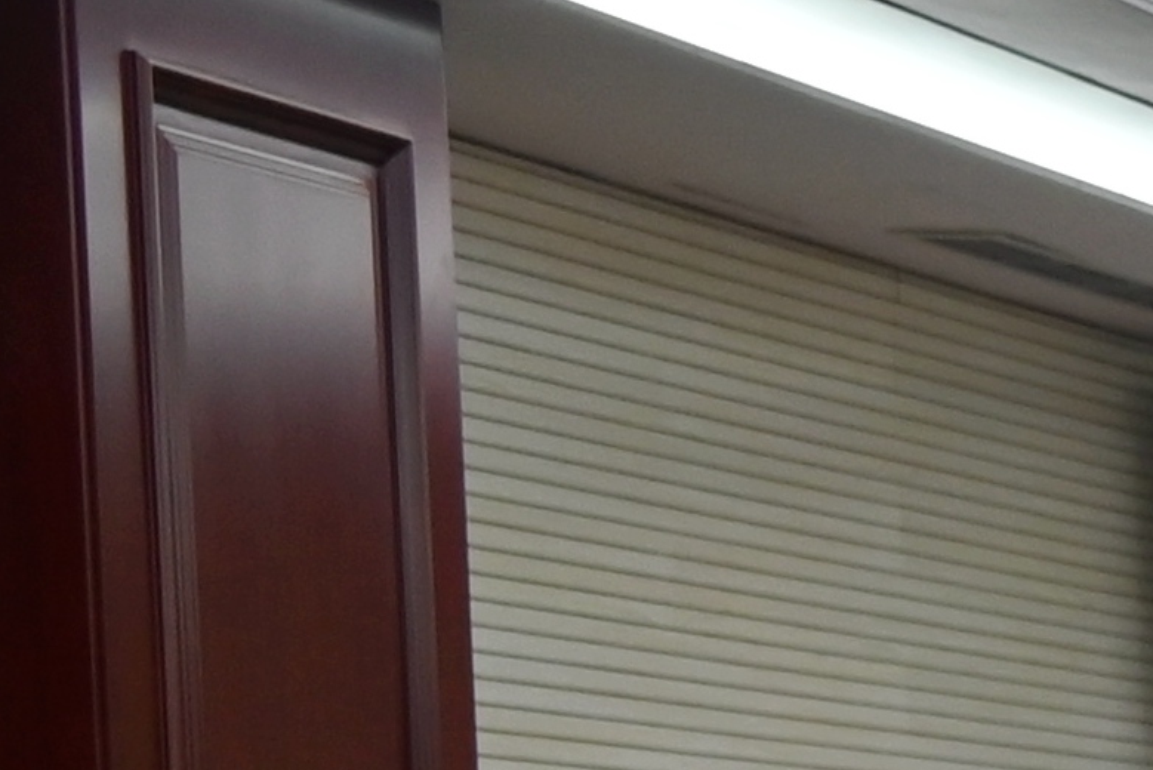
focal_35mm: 205
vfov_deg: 6.4
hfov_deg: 8.2
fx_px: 6559
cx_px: 3677
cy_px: 1727
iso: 500
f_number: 4.2
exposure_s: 1/125
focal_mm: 27.5
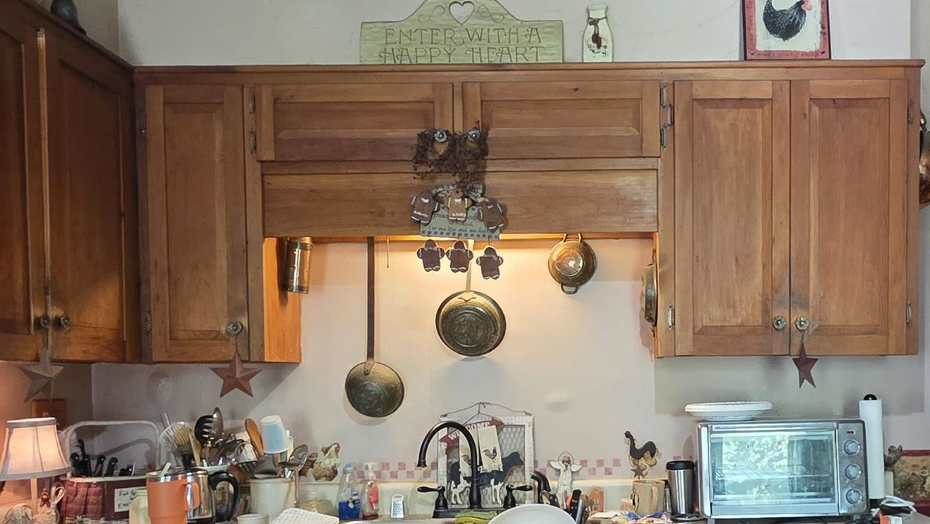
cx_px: 607
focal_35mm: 33
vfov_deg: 34.7
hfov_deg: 58.4
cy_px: 407
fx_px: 814
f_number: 1.9
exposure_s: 1/60
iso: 640
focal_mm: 2.2
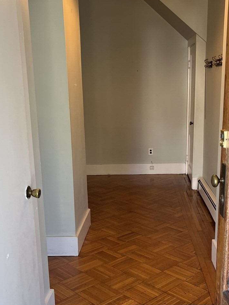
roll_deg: +0.1
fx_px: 371
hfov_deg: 34.1
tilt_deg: -16.0
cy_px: 175
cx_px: 147
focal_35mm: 42
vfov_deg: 44.7
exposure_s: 1/120
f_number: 1.6
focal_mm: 5.1
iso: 100
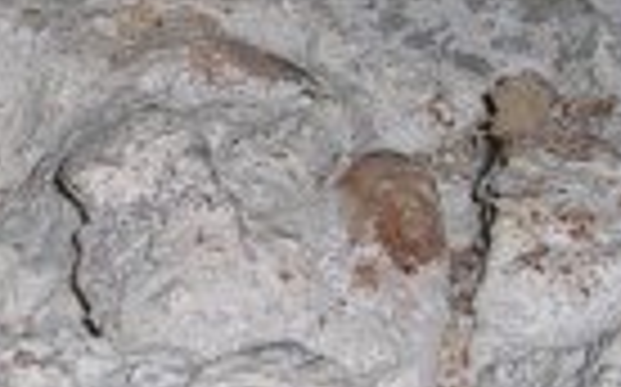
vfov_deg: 6.1
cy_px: 153
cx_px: 40
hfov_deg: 9.7
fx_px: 3636
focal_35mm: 215
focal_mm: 5.4
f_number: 4.8
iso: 50
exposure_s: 1/60.1
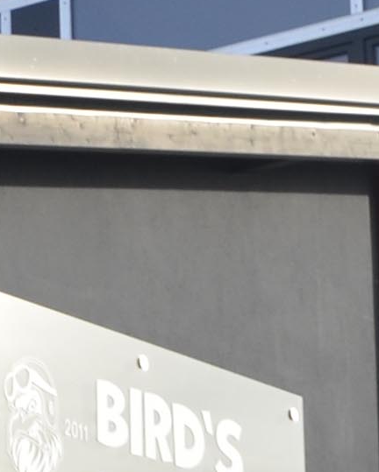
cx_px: -540
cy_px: 863
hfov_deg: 6.4
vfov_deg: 8.1
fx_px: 3235
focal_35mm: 231
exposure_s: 1/320
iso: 200
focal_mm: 18
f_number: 9
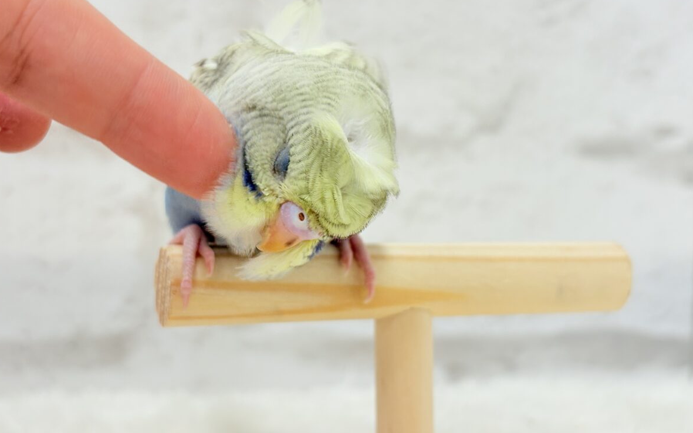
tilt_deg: -0.9
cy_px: 181
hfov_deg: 36.3
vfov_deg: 23.1
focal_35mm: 56
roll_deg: -0.9
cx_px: 344
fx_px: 1058
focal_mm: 5.96
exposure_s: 1/100
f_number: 1.6
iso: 64
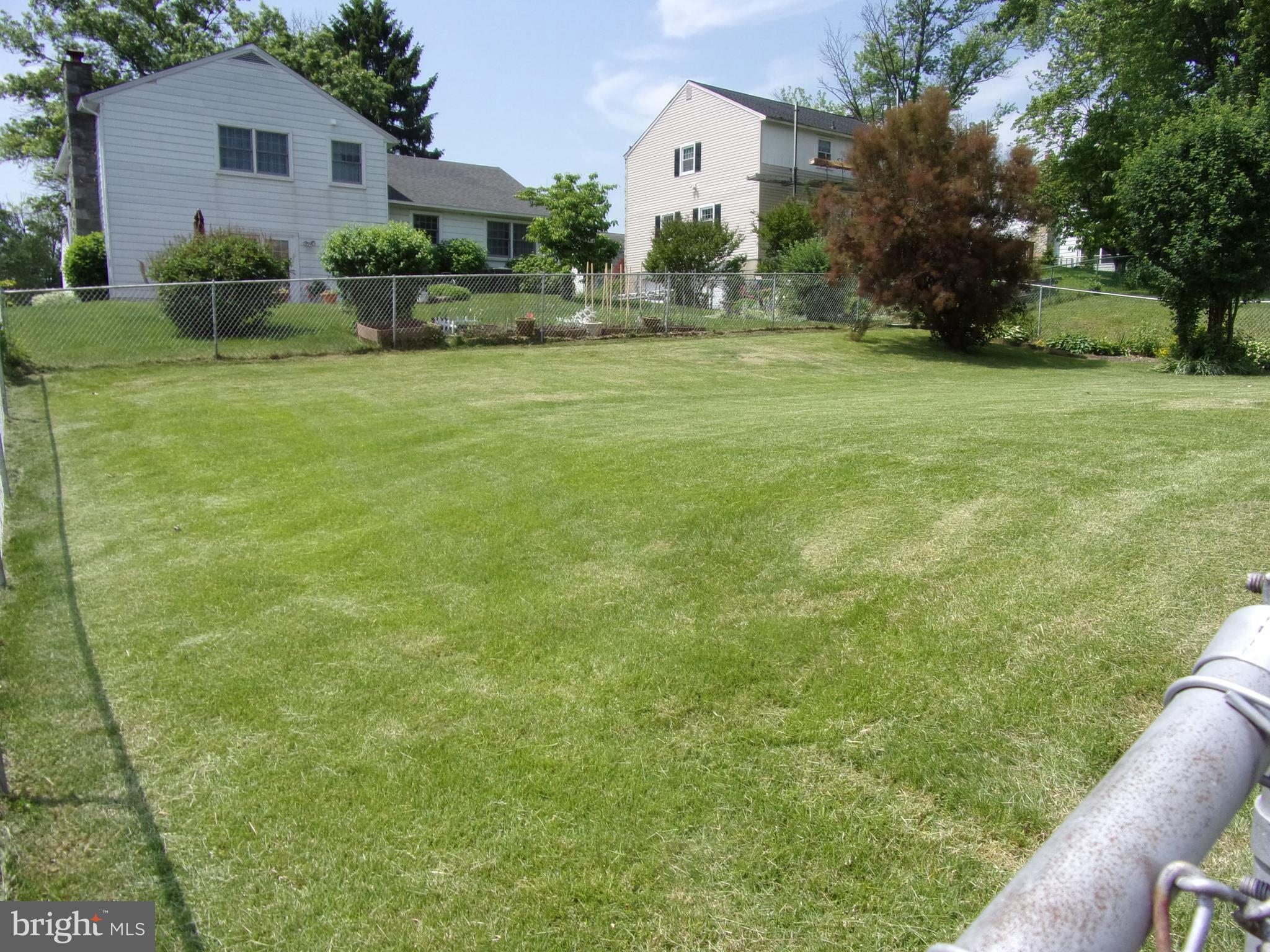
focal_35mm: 24
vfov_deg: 56.8
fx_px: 881
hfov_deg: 71.6
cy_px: 476
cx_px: 635
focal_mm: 4.3
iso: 80
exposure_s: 1/900
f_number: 3.3
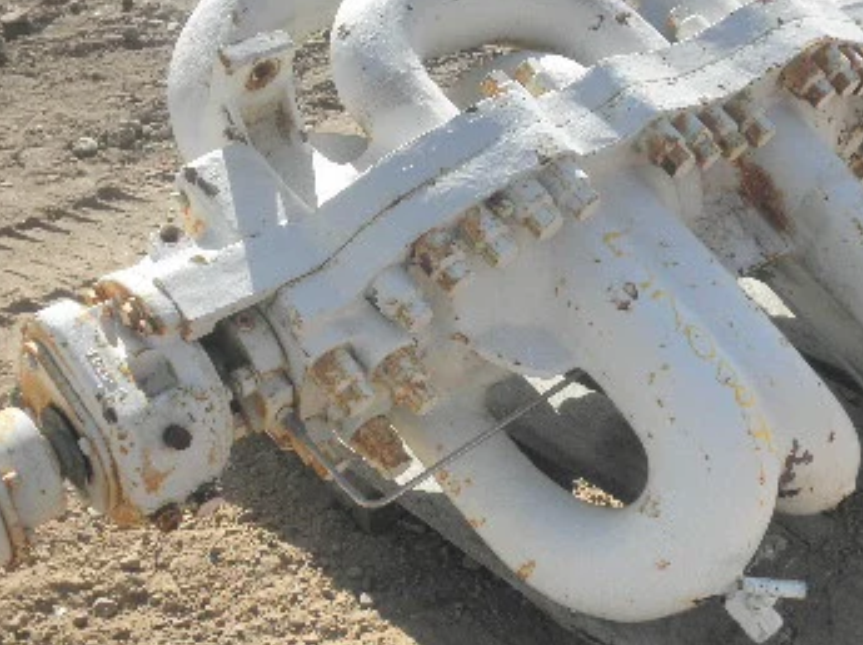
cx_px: 475
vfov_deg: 28.0
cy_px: 328
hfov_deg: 36.8
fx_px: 1295
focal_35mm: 52
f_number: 8.5
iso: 64
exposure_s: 1/125
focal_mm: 5
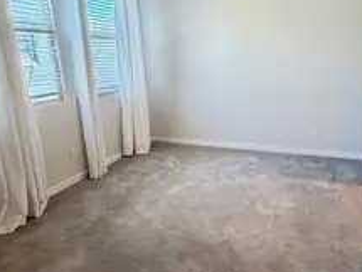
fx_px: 272
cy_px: 118
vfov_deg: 53.0
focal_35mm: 26
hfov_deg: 65.8
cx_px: 236
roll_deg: -0.2
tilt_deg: -14.0
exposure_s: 1/60
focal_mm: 2.22
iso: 500
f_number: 2.2
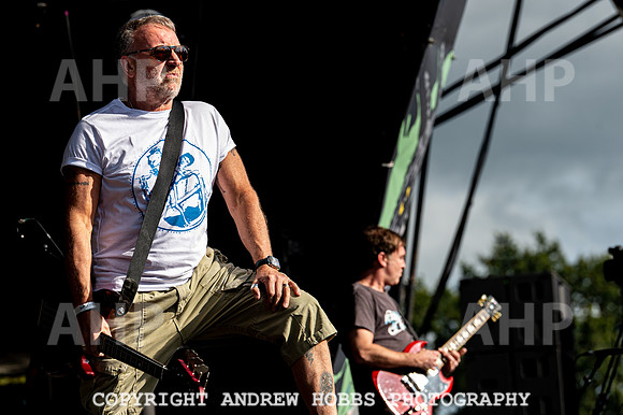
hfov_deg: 12.1
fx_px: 2950
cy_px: 187
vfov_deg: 8.0
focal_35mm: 171
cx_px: 269
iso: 180
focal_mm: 150
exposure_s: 1/1000
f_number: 5
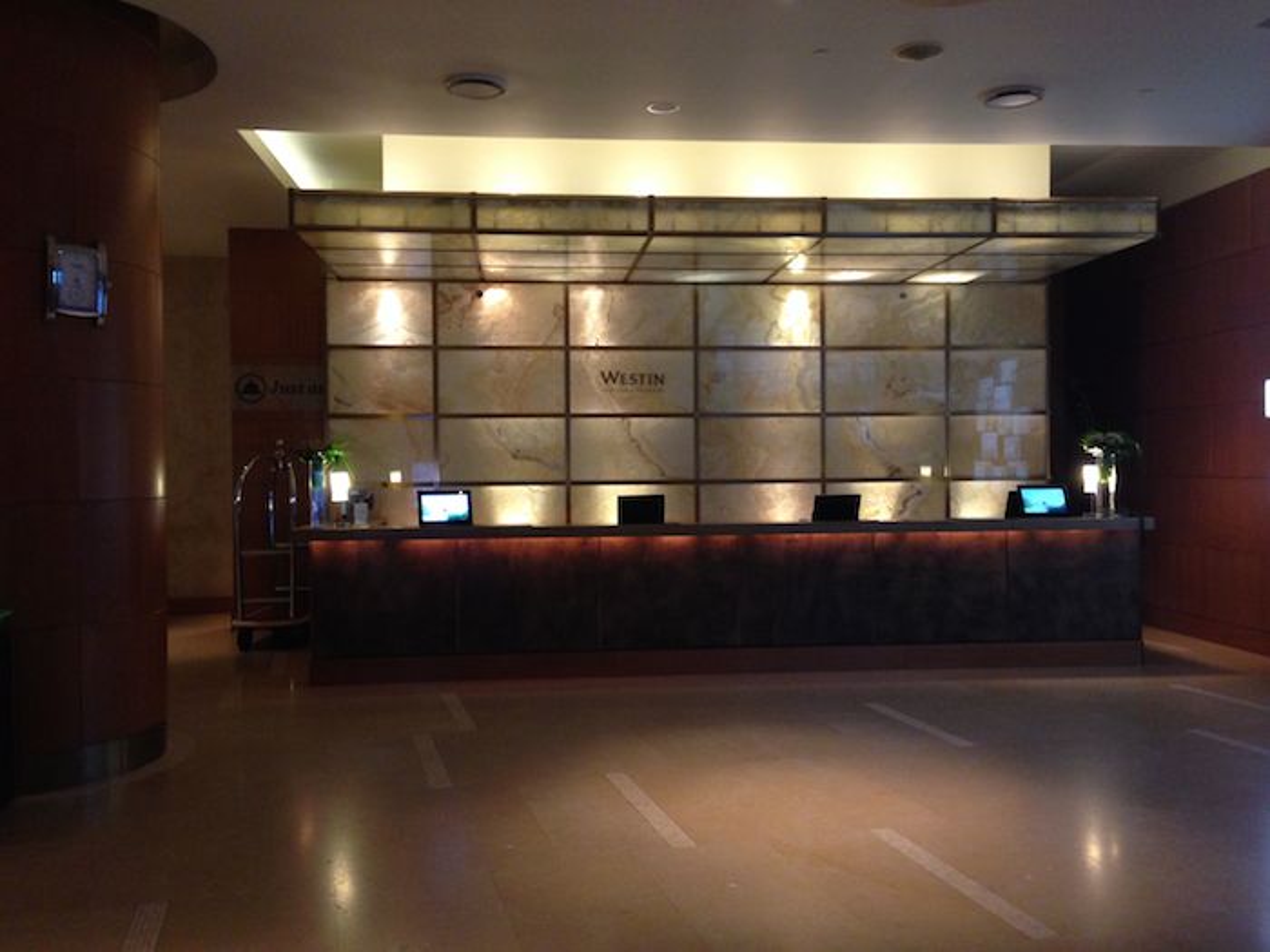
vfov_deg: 42.9
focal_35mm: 33
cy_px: 476
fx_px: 1211
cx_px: 635
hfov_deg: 55.4
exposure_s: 1/20
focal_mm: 4.12
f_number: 2.4
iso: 200
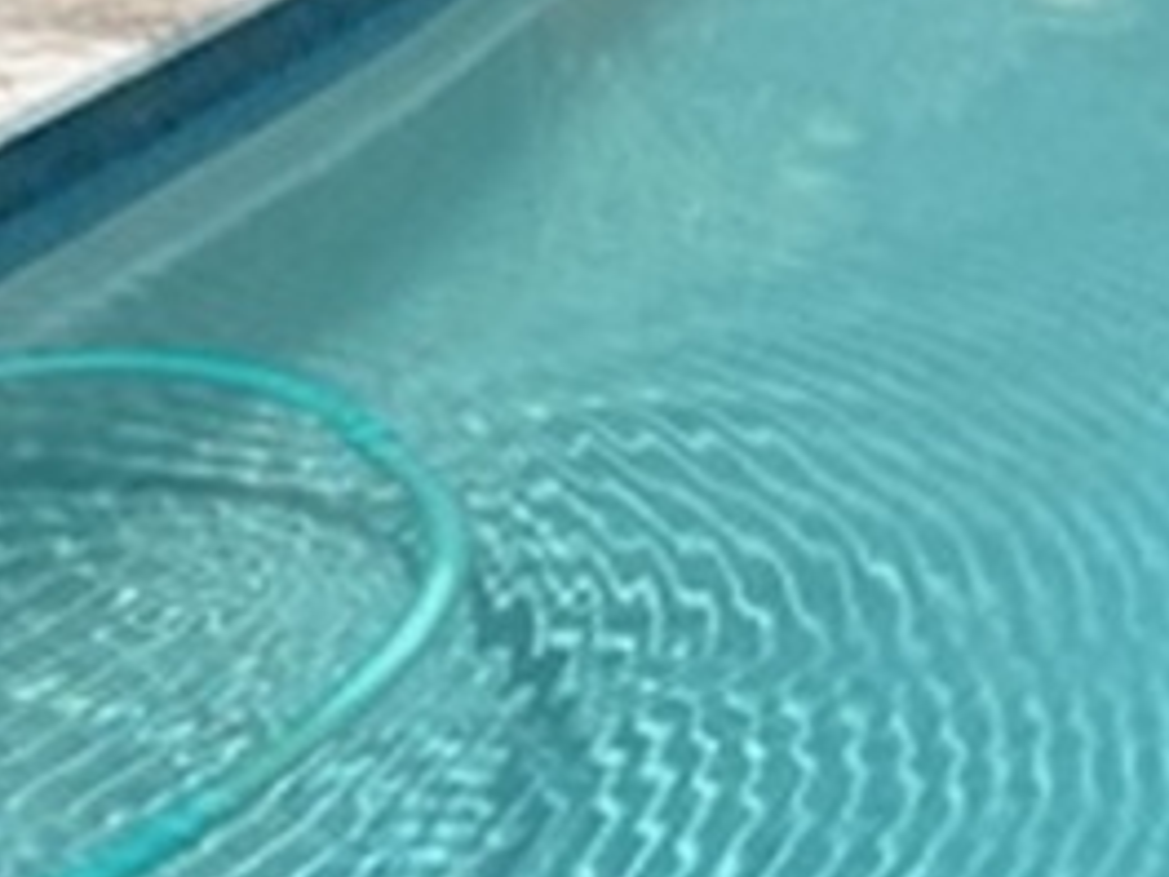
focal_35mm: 118
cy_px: 948
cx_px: 1798
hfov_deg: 15.3
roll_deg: -3.0
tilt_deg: -27.5
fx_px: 3985
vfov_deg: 12.4
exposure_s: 1/5814
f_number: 1.6
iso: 32
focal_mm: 4.2
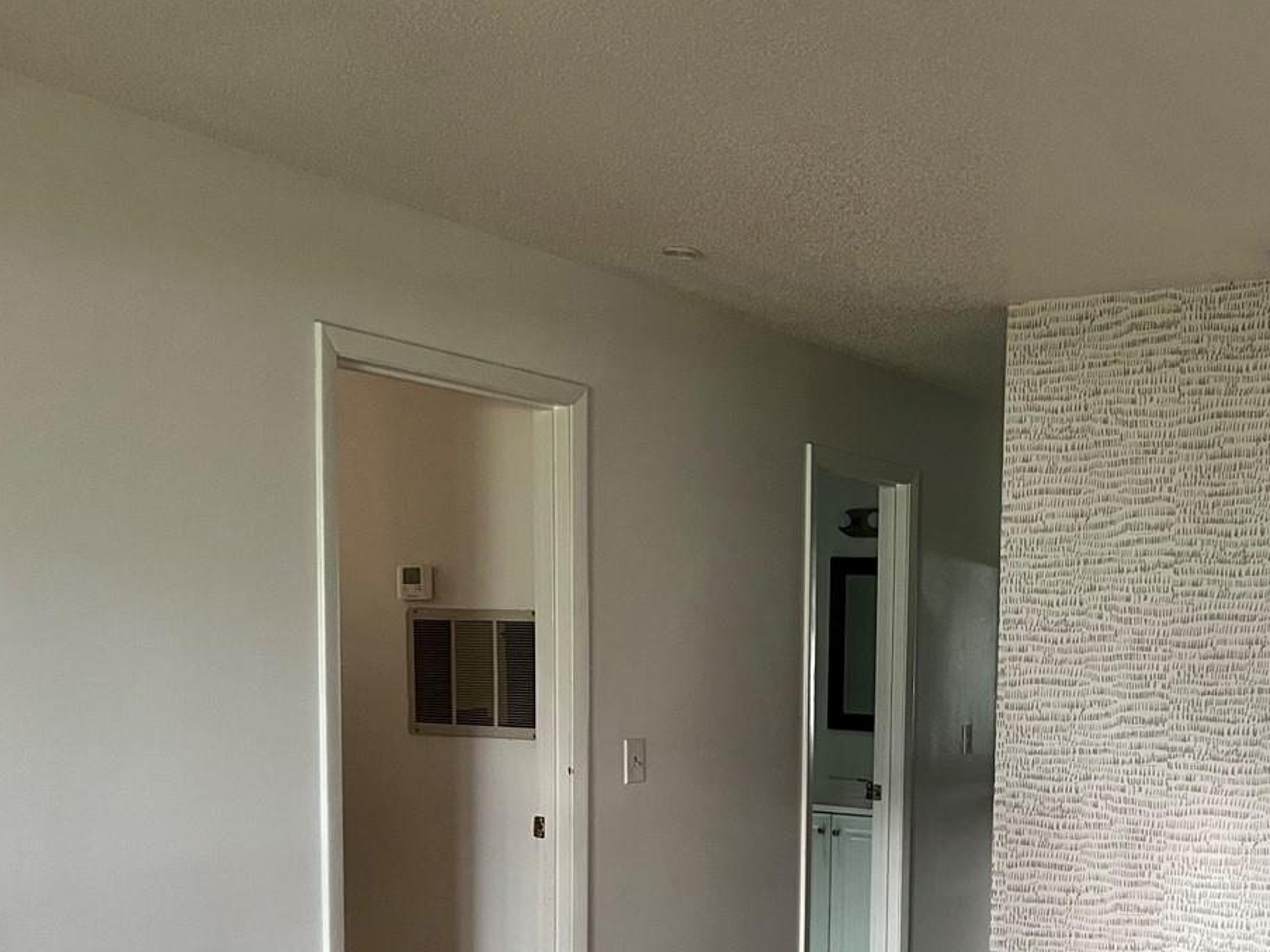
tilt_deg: -6.4
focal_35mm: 46
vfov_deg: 30.4
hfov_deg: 40.1
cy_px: 817
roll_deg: -1.3
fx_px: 1688
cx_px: 952
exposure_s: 1/44
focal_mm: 5.7
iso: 500
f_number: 1.5
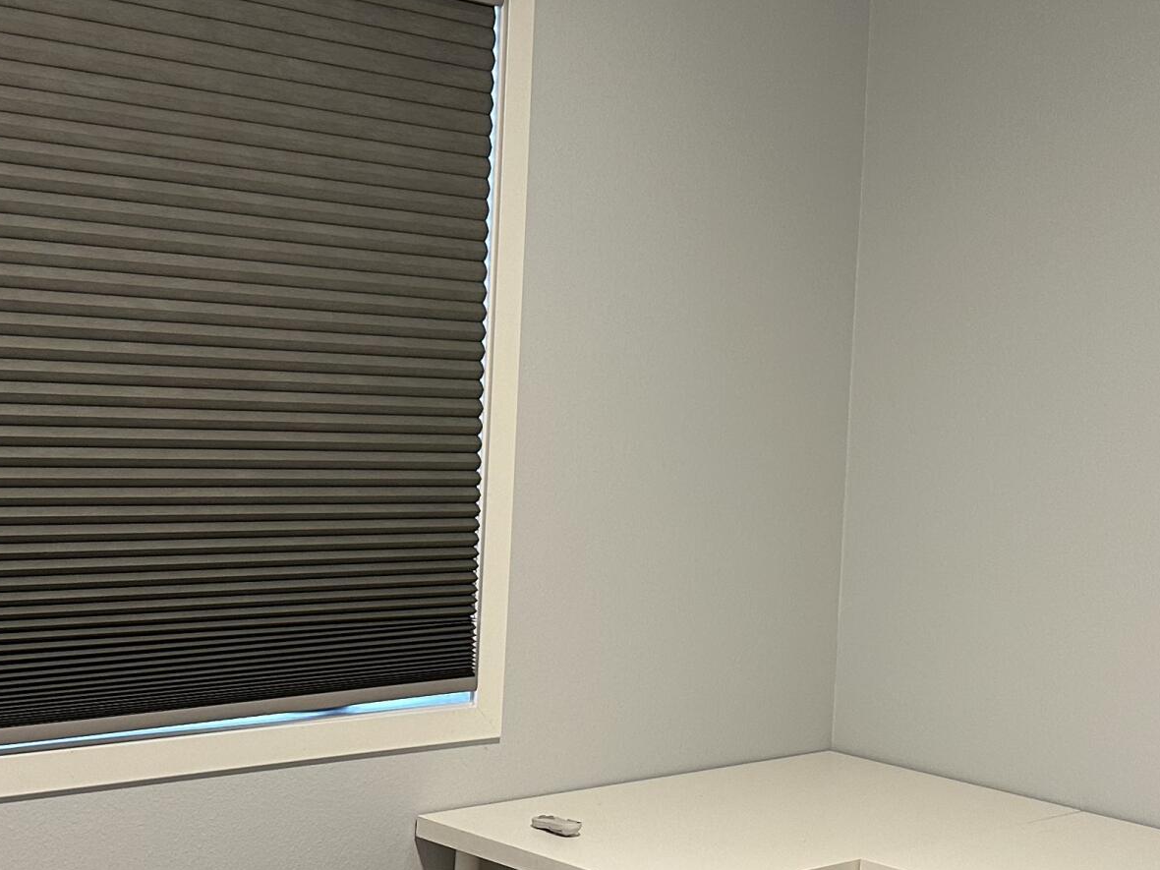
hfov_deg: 31.5
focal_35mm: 61
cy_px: 453
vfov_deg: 24.0
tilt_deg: -3.0
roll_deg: -2.6
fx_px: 2044
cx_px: 754
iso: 250
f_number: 1.78
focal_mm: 6.86
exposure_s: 1/60
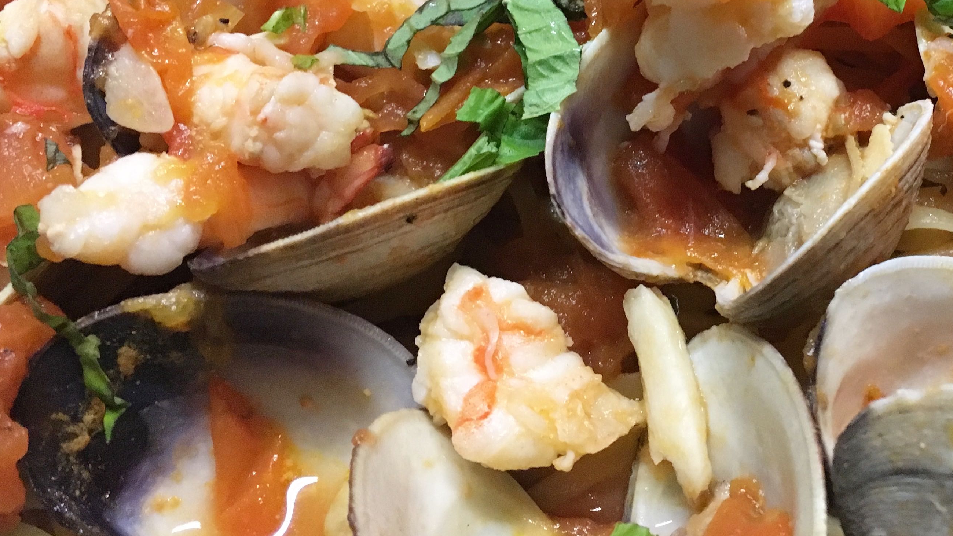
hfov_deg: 40.9
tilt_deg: -47.6
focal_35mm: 49
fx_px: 1238
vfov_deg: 23.6
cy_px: 28
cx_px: 712
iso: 250
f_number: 2.2
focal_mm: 4.15
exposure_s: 1/30
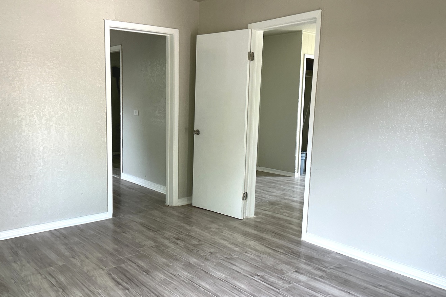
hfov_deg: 57.2
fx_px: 409
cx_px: 211
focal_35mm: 33
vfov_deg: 40.0
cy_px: 149
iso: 40
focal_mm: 3
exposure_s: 1/60
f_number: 1.8
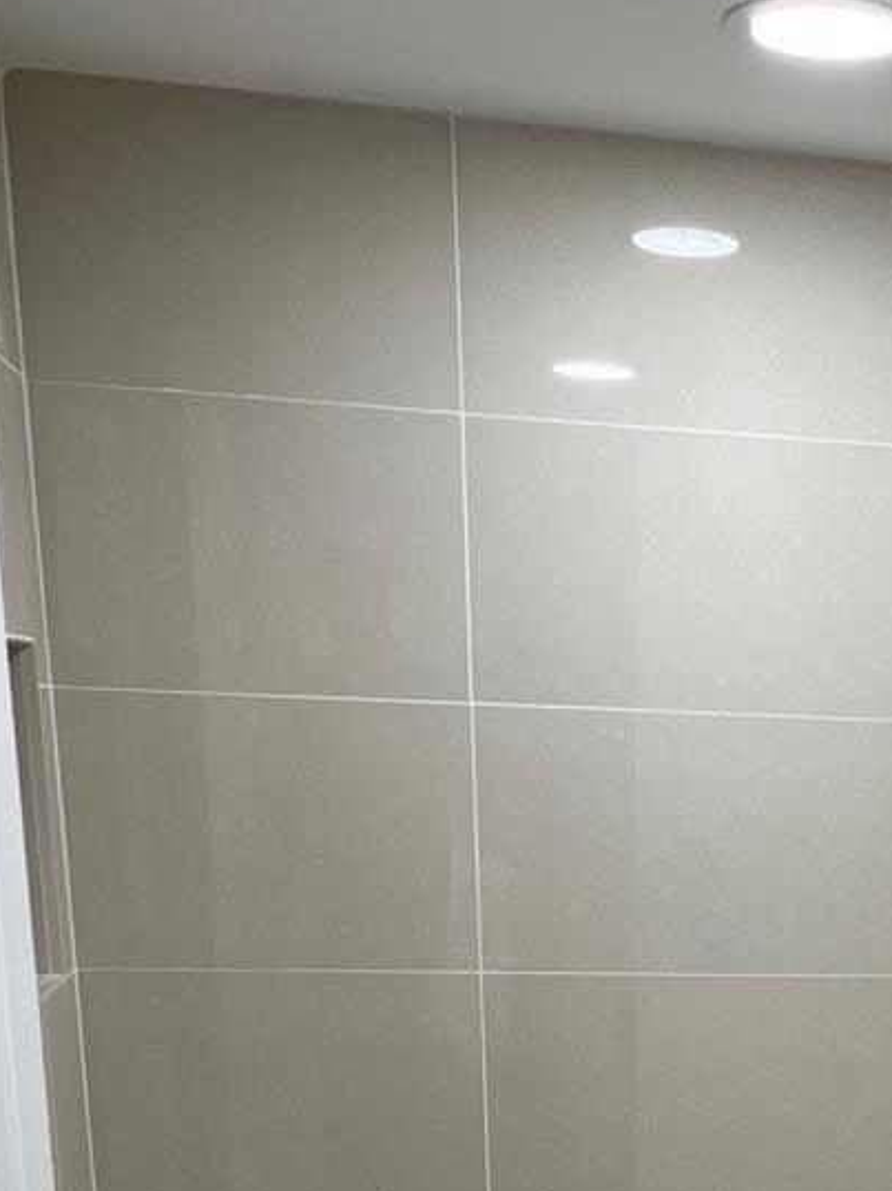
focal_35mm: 58
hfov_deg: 24.0
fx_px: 1994
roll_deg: -2.4
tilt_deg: -16.0
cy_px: 1293
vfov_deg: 30.0
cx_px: 912
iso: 50
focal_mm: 5.7
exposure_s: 1/120
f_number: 1.5
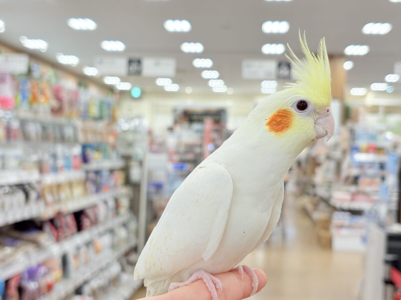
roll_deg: -1.4
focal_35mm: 52
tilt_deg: +0.2
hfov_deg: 36.8
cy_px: 150
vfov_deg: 28.0
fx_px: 602
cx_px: 200
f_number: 1.6
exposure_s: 1/100
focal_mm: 5.96
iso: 64
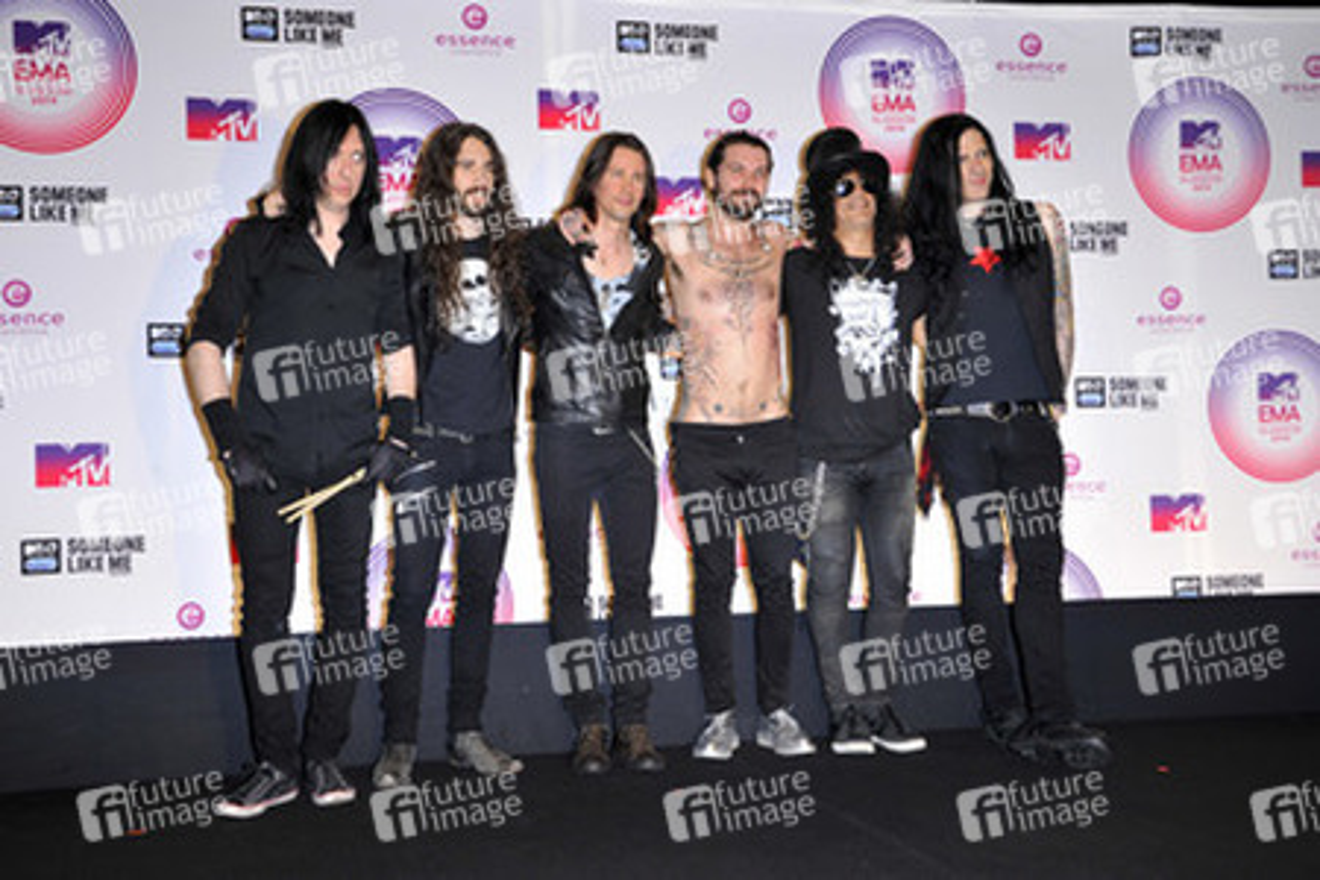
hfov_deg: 43.6
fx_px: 1650
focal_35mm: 45
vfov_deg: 29.9
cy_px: 440
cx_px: 660
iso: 800
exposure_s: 1/250
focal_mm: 45
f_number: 7.1
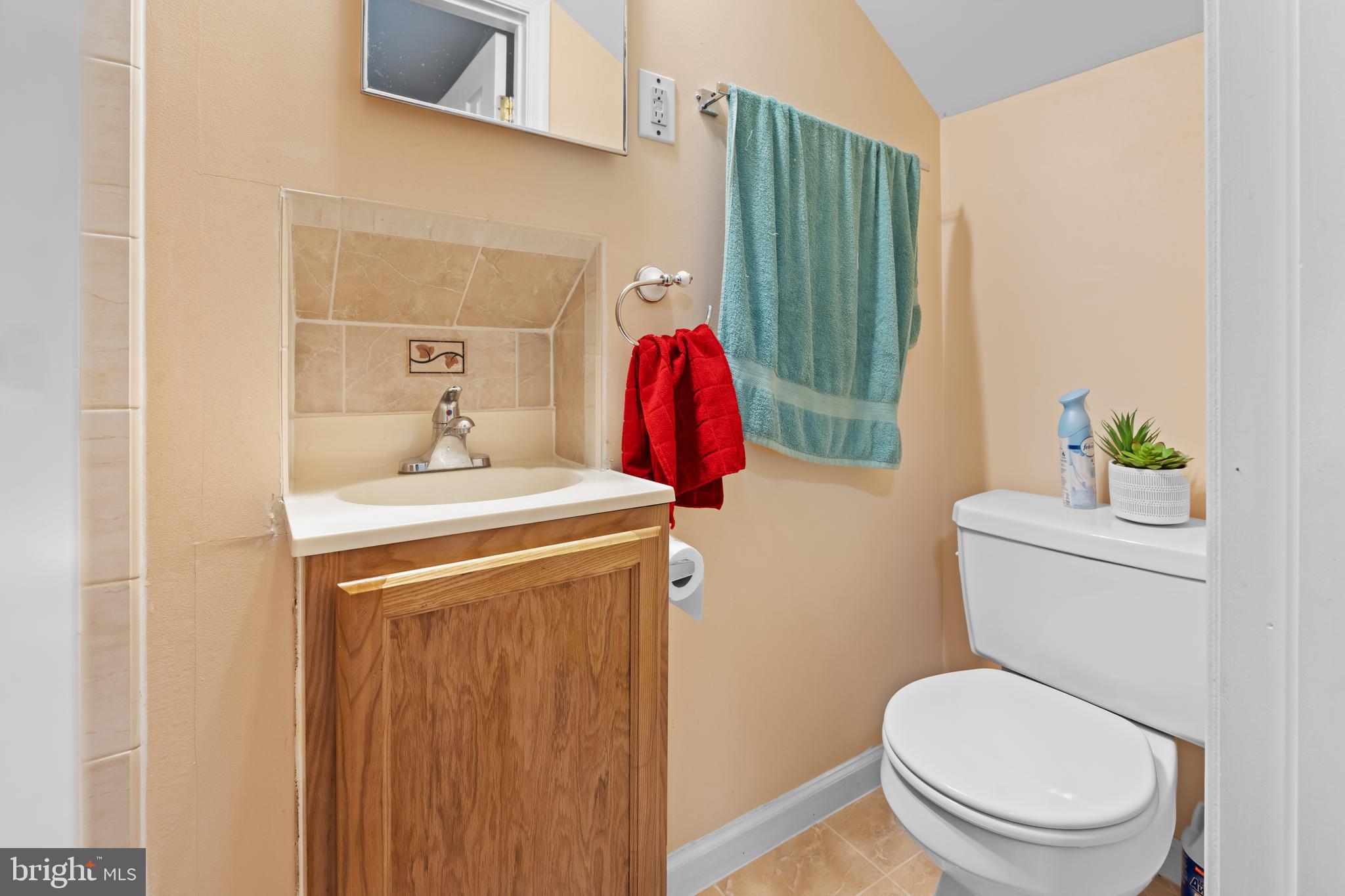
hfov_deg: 99.7
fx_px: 568
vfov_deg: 76.6
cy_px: 448
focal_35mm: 15
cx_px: 672
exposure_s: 1/2
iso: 500
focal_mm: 15.2
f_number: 8
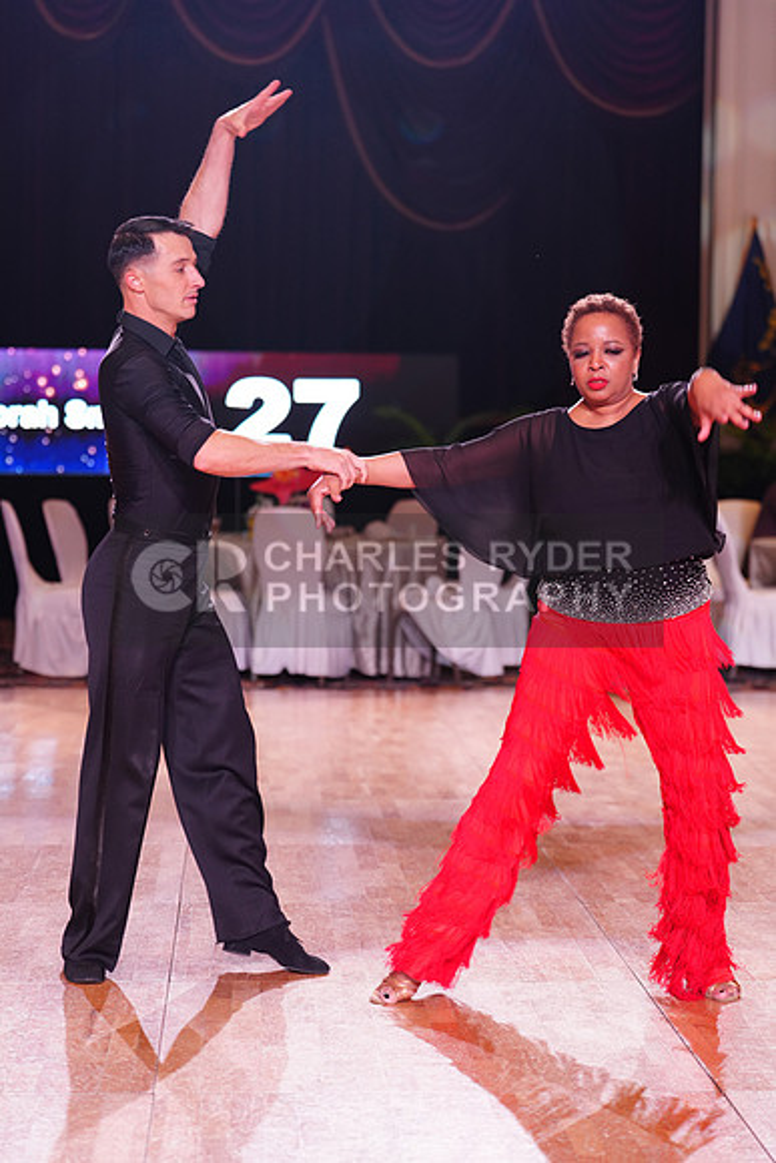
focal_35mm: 83
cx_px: 388
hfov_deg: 16.5
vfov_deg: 24.5
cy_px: 582
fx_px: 2682
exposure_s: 1/250
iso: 1000
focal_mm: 83
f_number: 2.8
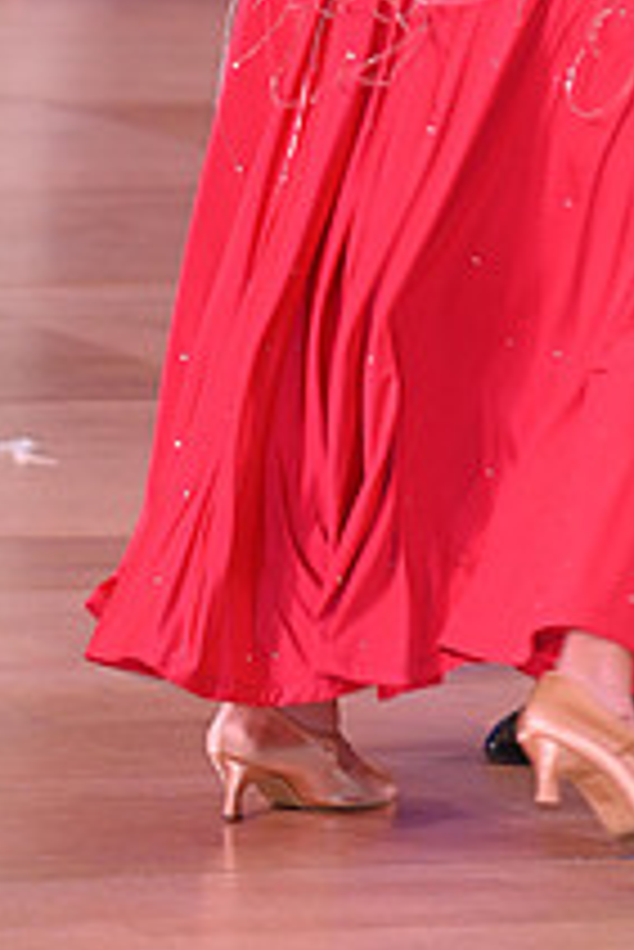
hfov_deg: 3.4
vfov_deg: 5.1
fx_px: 10522
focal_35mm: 399
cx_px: 578
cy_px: -180
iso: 1000
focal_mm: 145
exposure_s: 1/200
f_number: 5
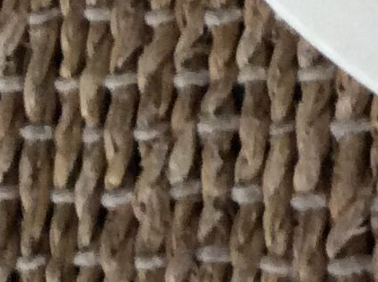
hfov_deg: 9.3
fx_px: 2147
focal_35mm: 197
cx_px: 796
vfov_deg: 6.8
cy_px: -549
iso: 100
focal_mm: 3.3
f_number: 2.4
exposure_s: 1/25
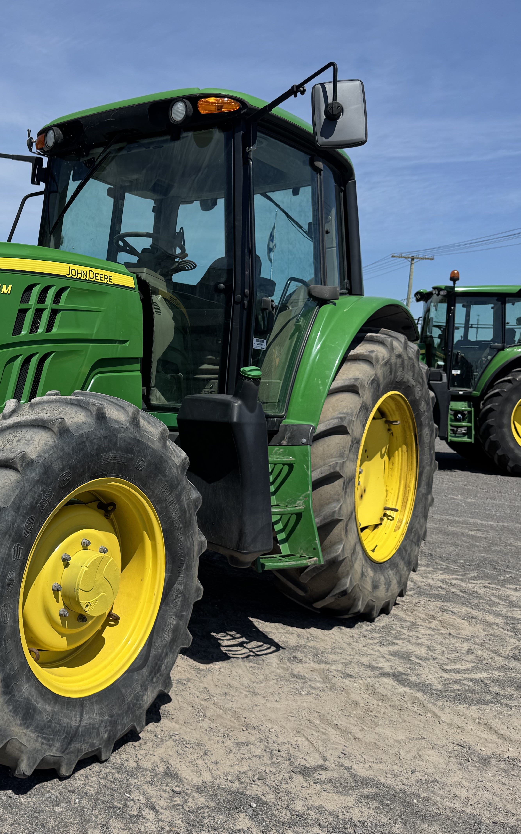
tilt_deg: -2.9
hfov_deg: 35.8
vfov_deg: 56.7
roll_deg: -1.7
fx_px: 772
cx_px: 92
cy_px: 418
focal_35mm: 34
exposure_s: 1/5348
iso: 80
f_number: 1.78
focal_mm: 6.76
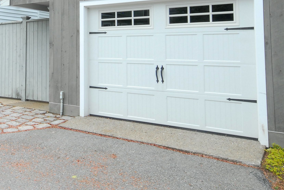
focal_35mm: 42
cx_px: 63
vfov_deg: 30.8
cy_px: 27
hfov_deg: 44.4
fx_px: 332
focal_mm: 12
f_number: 14
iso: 400
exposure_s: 1/100
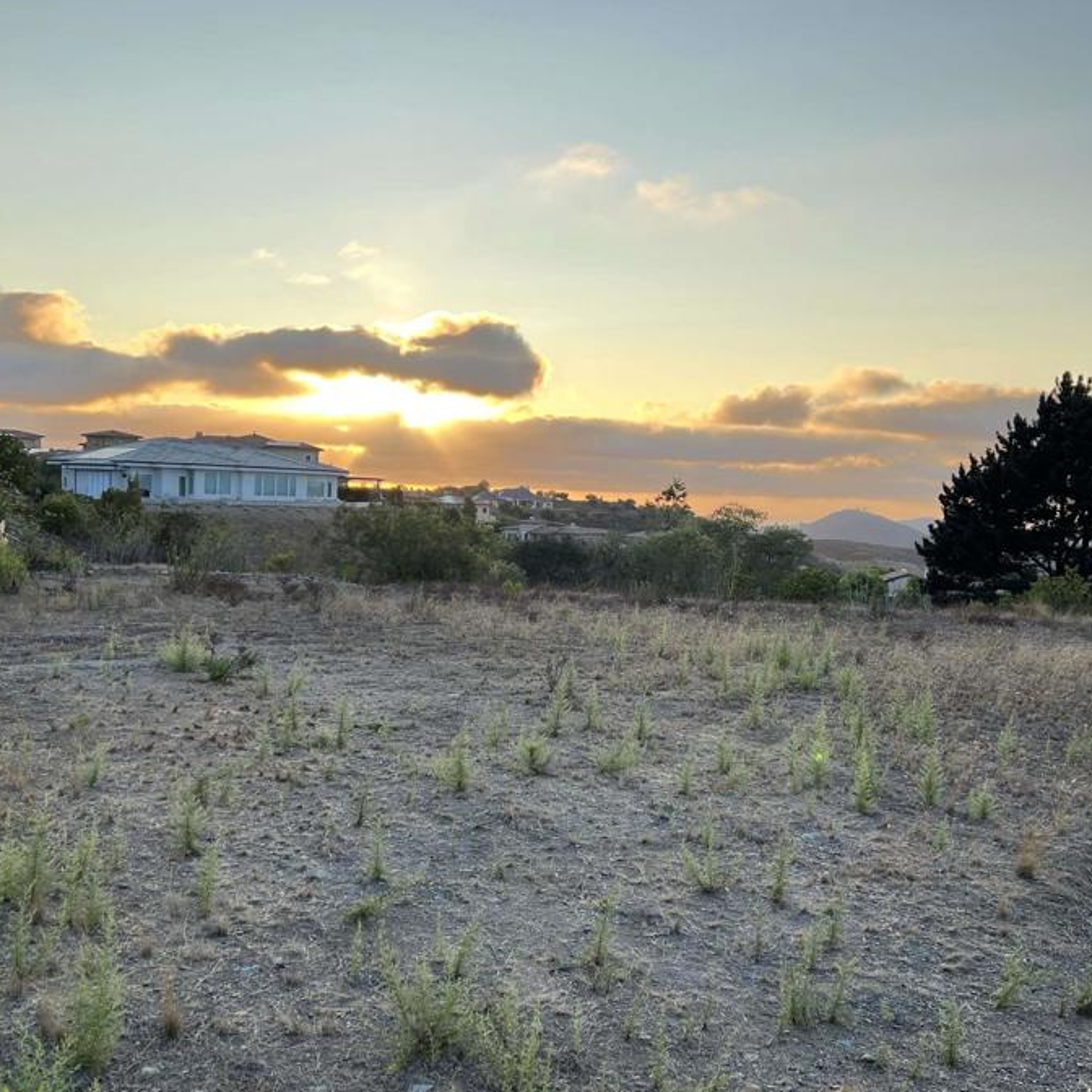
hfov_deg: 47.1
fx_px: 1249
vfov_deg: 47.2
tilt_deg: -4.3
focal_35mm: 35
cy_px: 557
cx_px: 608
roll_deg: -2.0
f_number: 1.5
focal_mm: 5.7
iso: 50
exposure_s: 1/803
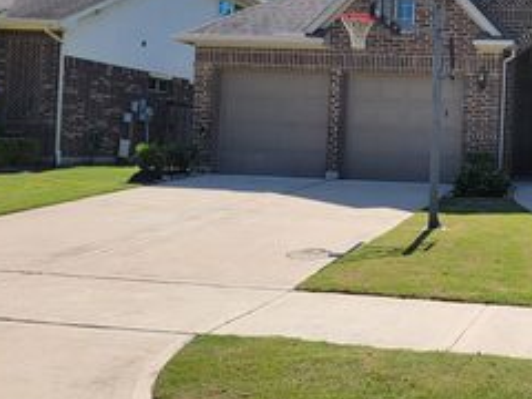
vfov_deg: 28.7
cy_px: 105
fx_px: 768
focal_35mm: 50
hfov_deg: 36.4
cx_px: 454
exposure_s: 1/883
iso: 16
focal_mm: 6.7
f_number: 1.8
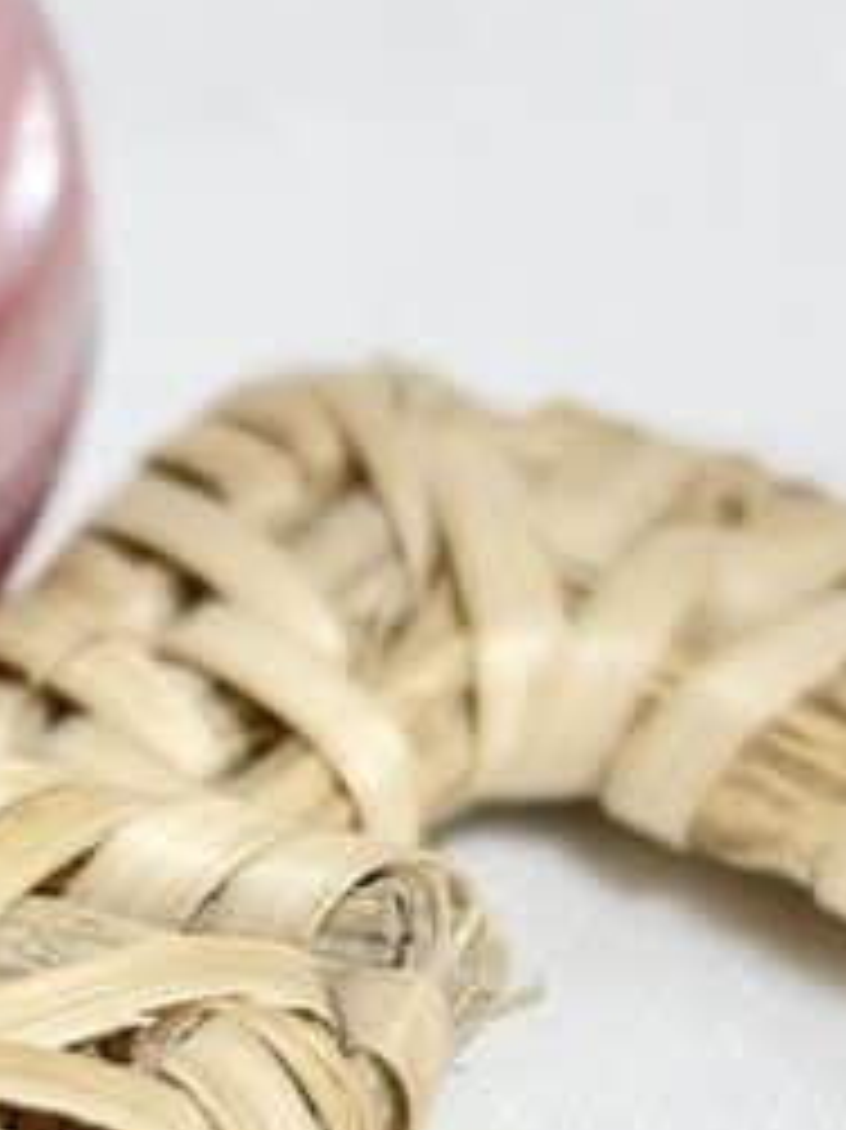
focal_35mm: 212
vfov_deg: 9.3
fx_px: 6914
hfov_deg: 7.0
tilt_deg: -31.9
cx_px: -122
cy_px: 1058
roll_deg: +6.0
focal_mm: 5.96
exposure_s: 1/238
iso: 32
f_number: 1.6
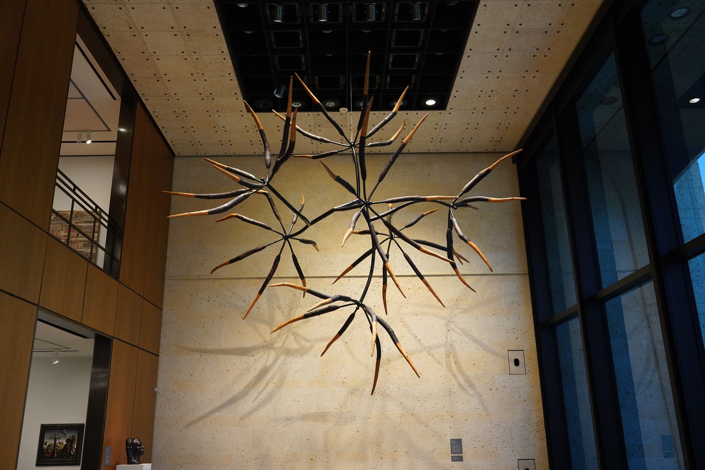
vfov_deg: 41.1
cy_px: 235
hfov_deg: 58.7
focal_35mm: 32
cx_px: 352
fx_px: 627
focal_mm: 32
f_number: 9
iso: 6400
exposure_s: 1/100
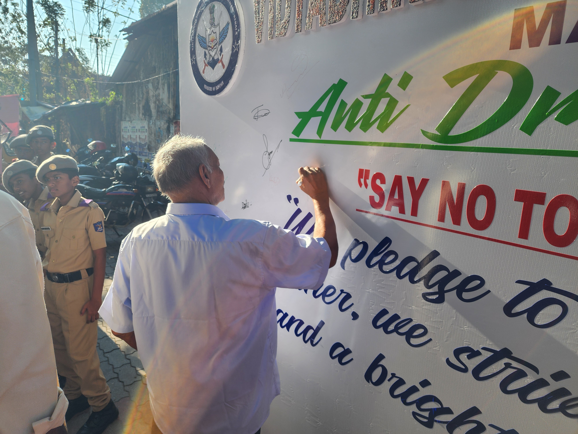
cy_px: 217
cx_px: 289
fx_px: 384
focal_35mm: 23
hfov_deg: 73.9
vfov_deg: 58.9
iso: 12
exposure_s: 1/236
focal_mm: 6.4
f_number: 1.8
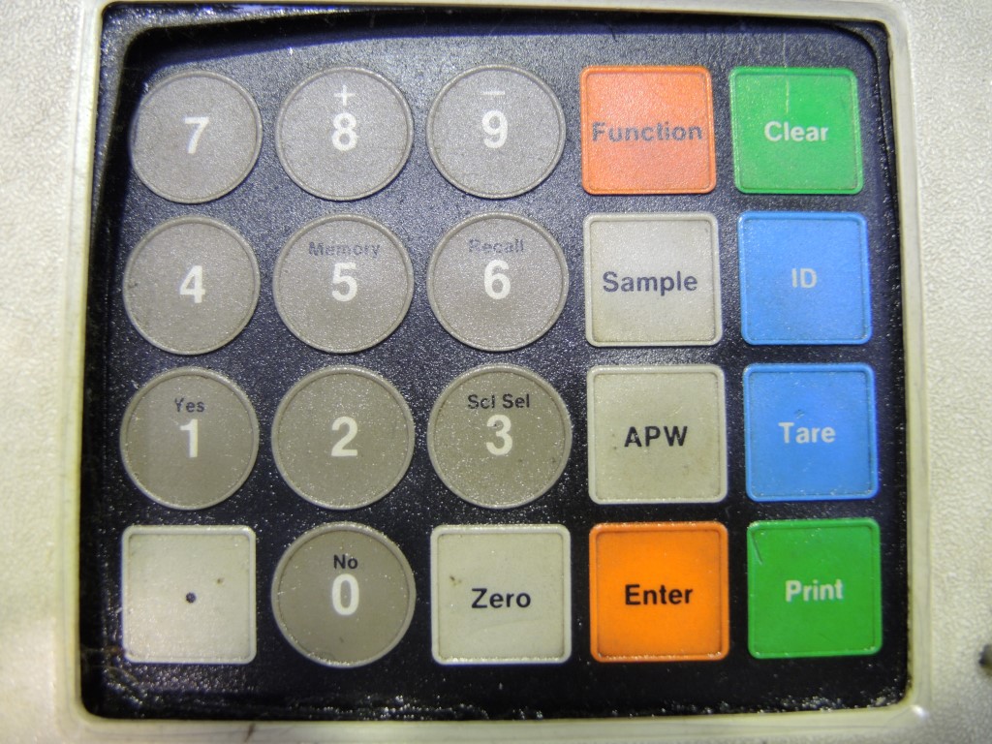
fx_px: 802
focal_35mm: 28
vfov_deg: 49.7
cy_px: 372
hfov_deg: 63.4
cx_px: 496
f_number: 2
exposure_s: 1/30
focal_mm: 6
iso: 360
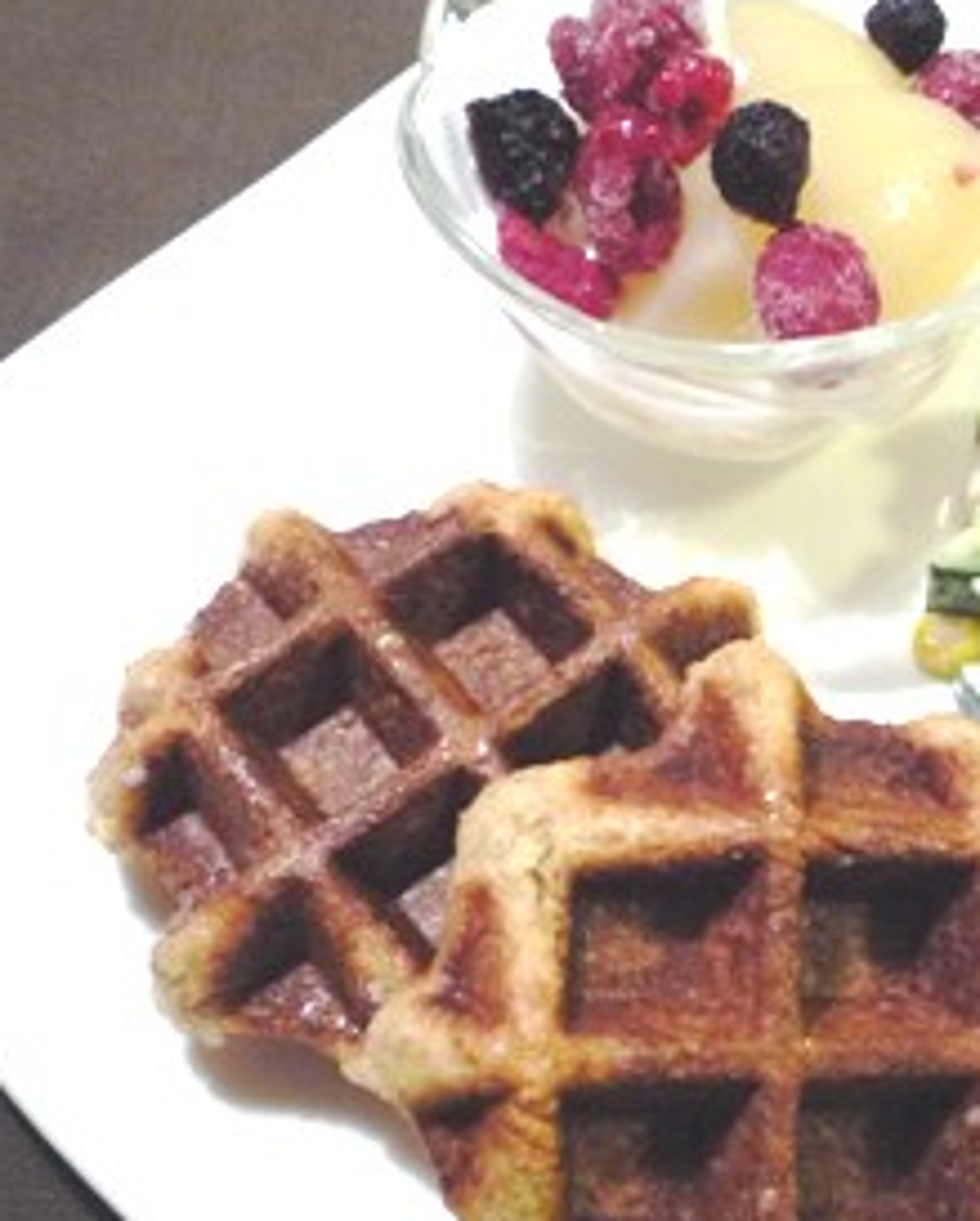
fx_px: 1737
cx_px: 837
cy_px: 711
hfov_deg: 30.4
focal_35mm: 48
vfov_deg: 38.6
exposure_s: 1/30
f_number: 3.3
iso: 400
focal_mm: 5.2
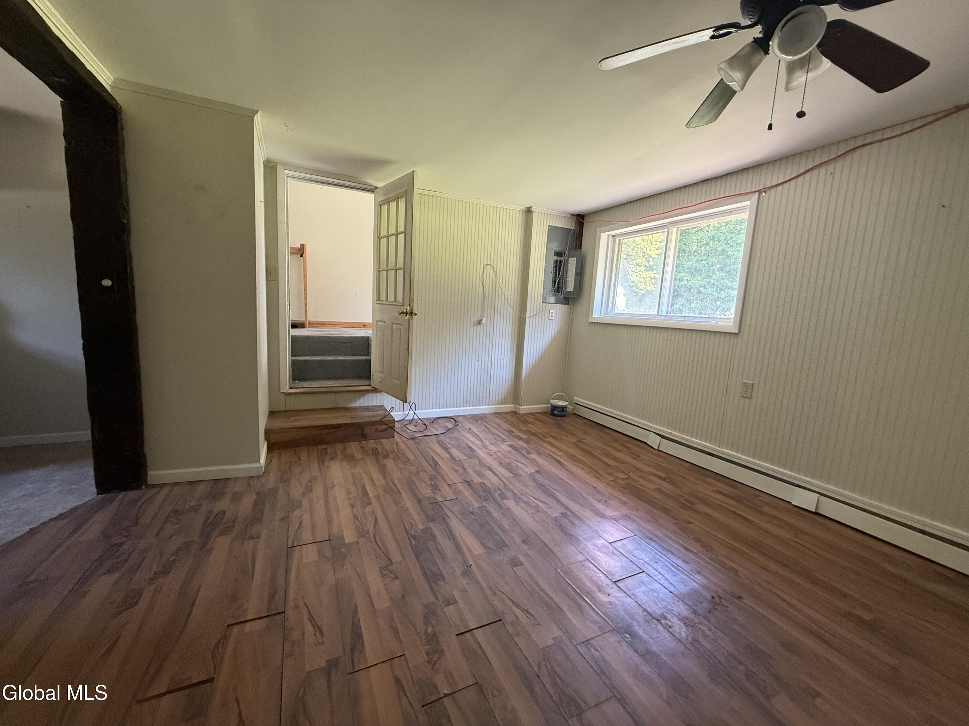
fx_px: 392
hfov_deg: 102.1
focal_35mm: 14
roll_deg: -3.6
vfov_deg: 85.7
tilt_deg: -7.3
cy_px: 363
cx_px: 484
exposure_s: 1/97
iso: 320
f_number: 2.2
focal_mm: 2.22
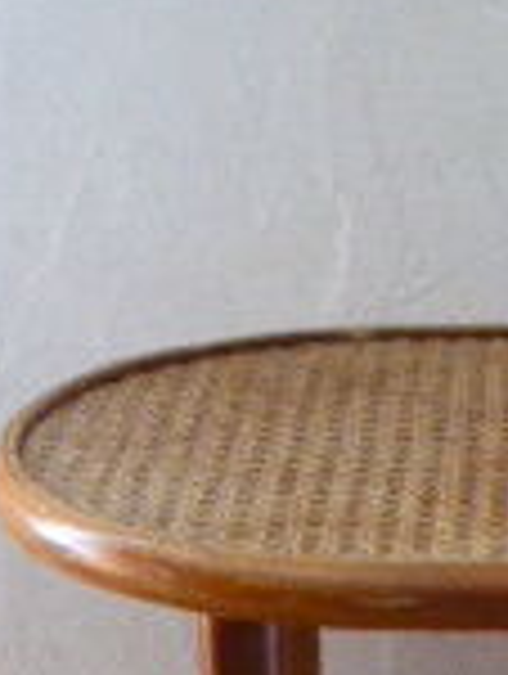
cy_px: 806
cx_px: 728
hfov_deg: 7.5
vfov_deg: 9.9
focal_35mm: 196
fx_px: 3824
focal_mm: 7.9
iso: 400
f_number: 4.1
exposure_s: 1/40
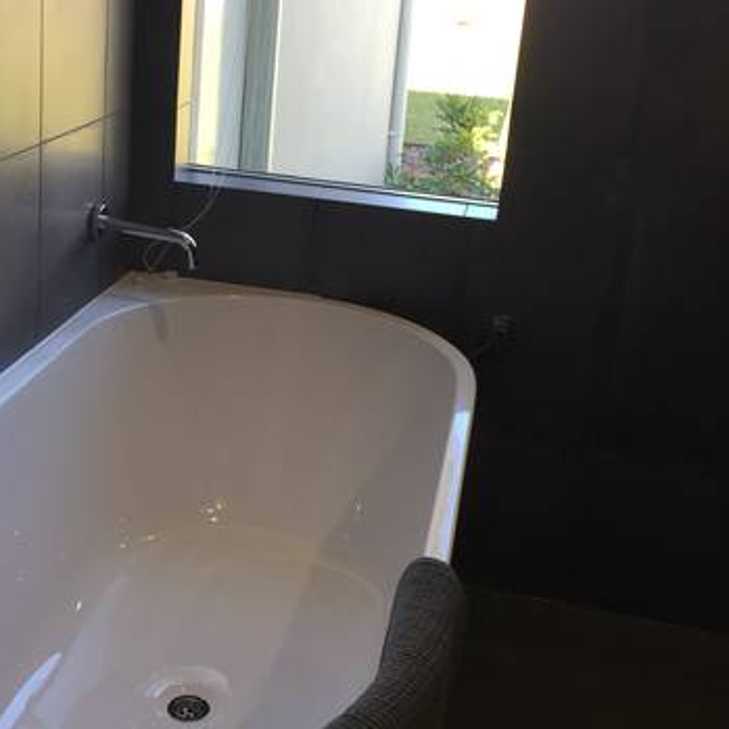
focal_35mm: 49
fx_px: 1167
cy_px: 284
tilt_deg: -17.3
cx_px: 276
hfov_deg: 34.5
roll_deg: -4.4
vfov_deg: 34.5
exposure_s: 1/100
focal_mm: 4.15
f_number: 2.2
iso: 40
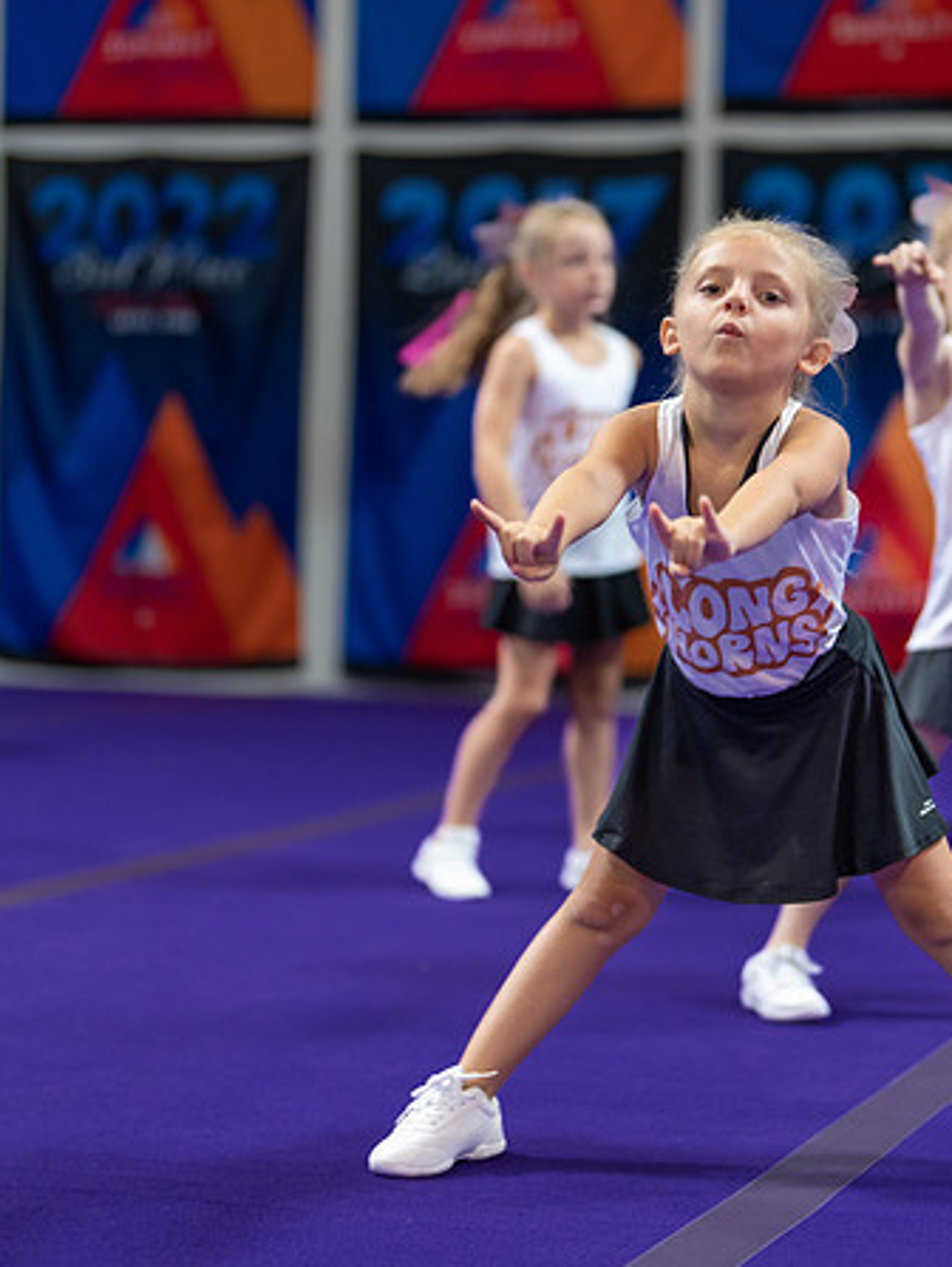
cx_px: 754
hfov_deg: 15.6
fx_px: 3442
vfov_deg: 20.8
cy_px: 514
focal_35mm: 94
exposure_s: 1/320
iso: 500
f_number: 1.2
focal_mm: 50
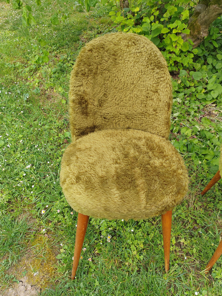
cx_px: 111
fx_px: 231
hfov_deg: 51.4
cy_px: 148
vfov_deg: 65.3
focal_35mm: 27
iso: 125
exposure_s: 1/100
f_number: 1.9
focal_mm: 5.52
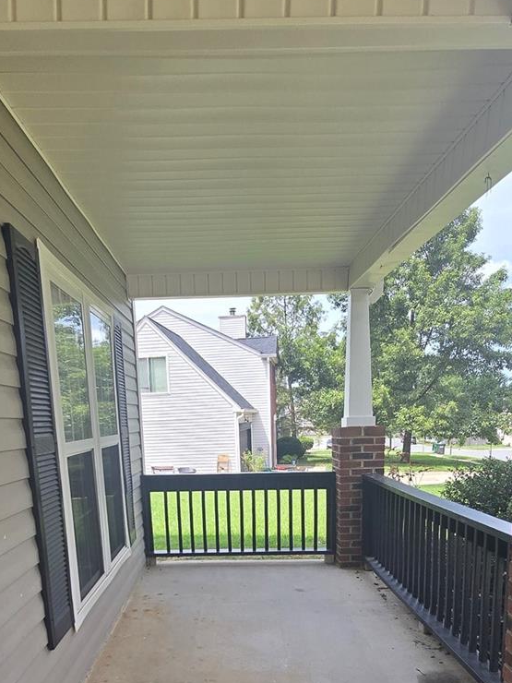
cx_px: 203
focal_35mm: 27
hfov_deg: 51.0
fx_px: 532
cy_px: 533
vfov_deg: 60.8
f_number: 2.2
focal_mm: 2.2
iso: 100
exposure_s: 1/2000
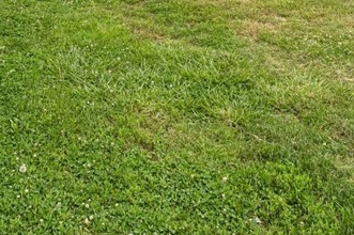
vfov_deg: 23.0
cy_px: -127
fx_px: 452
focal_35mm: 46
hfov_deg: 42.4
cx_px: 130
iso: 320
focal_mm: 14
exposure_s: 1/640
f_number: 8
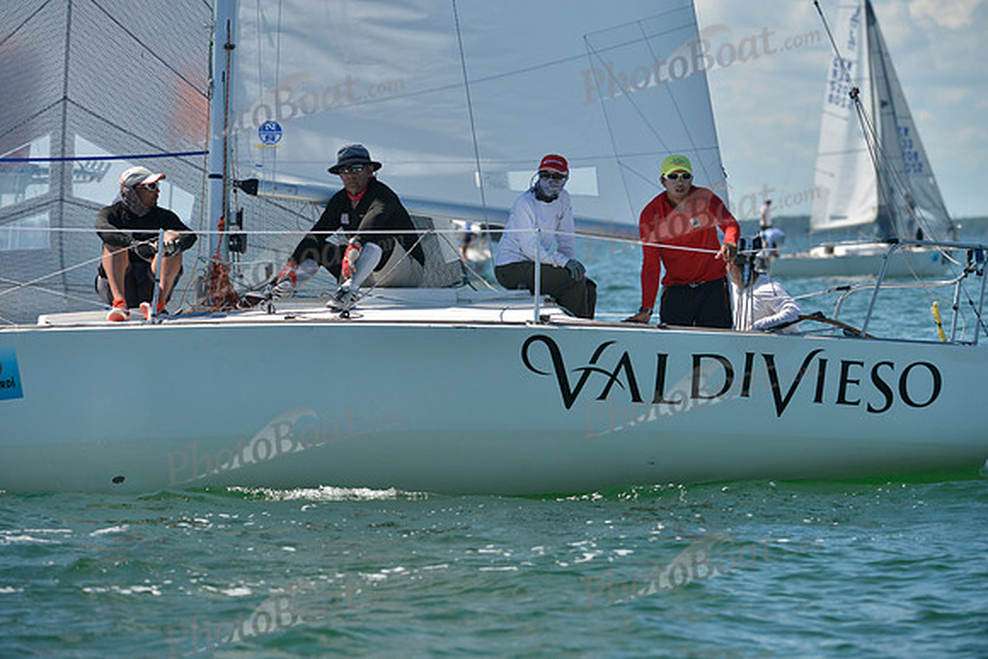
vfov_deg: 6.9
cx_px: 494
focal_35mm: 200
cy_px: 330
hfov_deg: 10.3
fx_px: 5490
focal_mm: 200
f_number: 5.6
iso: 200
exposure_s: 1/1250
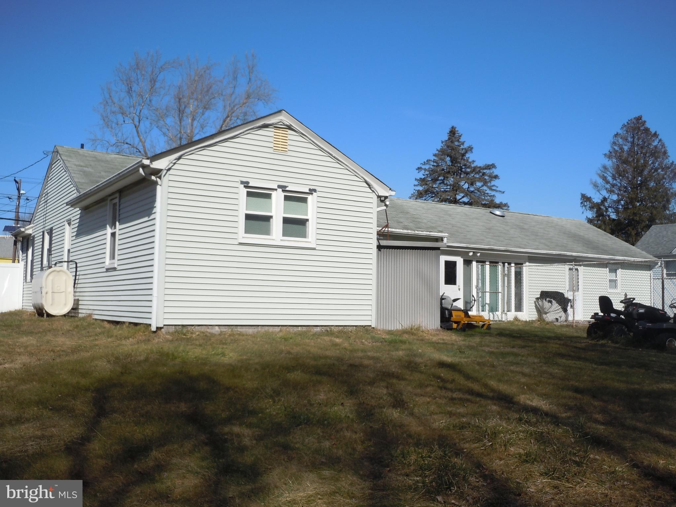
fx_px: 762
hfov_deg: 47.9
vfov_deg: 36.8
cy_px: 254
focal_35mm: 39
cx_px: 338
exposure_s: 1/250
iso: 100
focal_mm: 6.9
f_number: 8.6
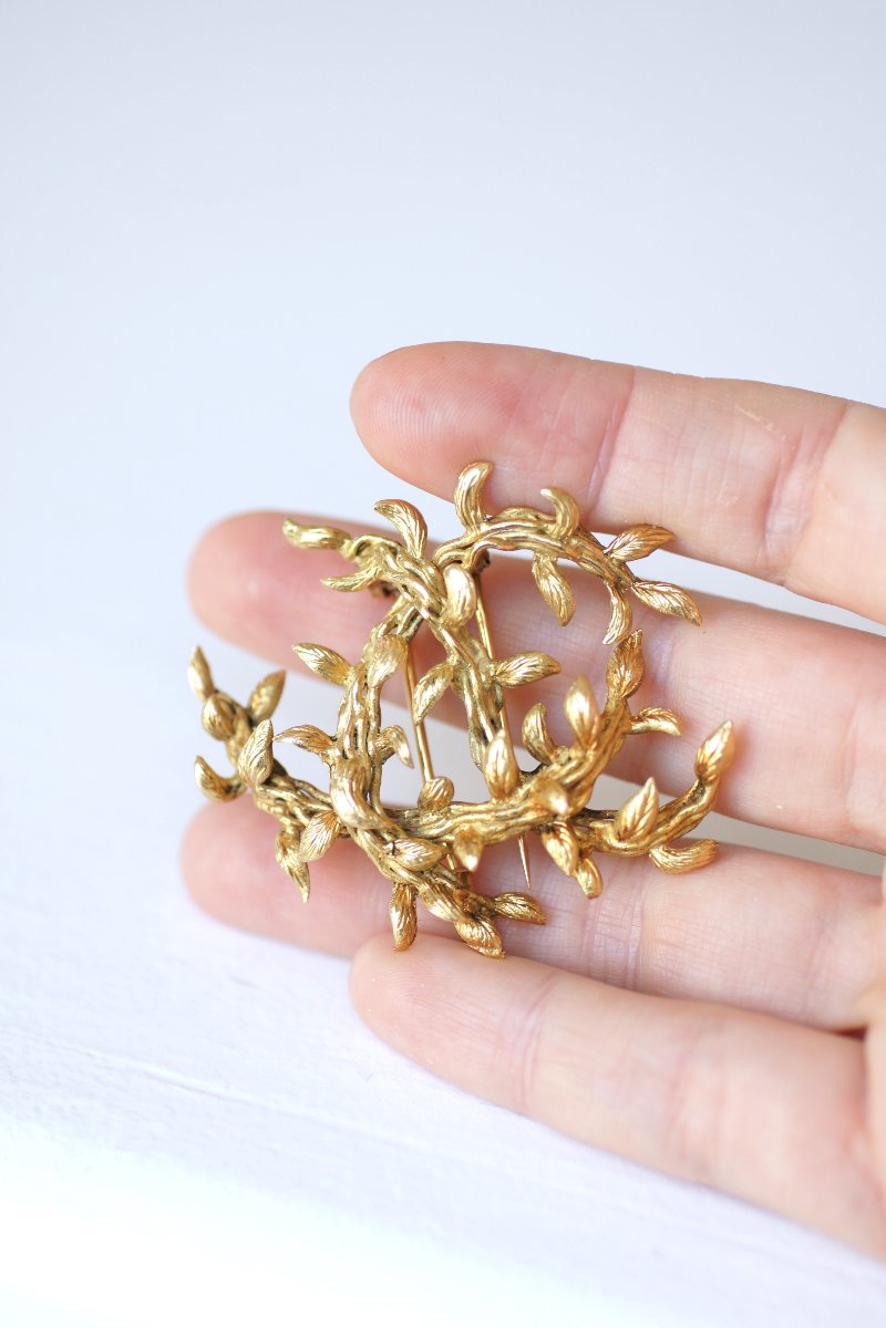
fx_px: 3876
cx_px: 443
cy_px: 664
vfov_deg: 19.5
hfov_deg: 13.0
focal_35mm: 105
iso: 200
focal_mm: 70
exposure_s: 1/125
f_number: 2.8
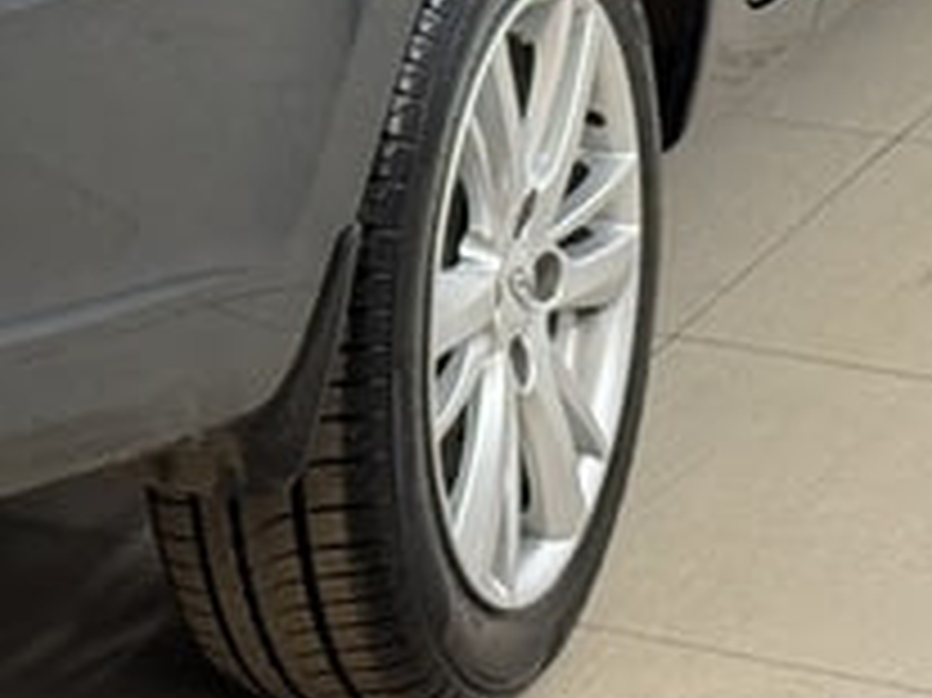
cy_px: -561
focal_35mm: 209
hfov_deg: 9.3
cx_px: -284
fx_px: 5624
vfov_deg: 6.9
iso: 100
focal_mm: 6.76
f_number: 1.78
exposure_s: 1/100
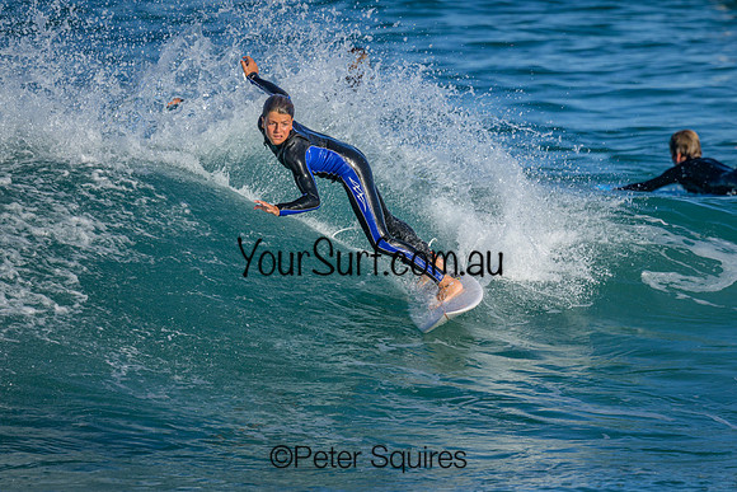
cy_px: 287
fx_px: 19136
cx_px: 430
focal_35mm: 935
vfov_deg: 1.5
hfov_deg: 2.2
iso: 450
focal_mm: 800
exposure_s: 1/2000
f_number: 8
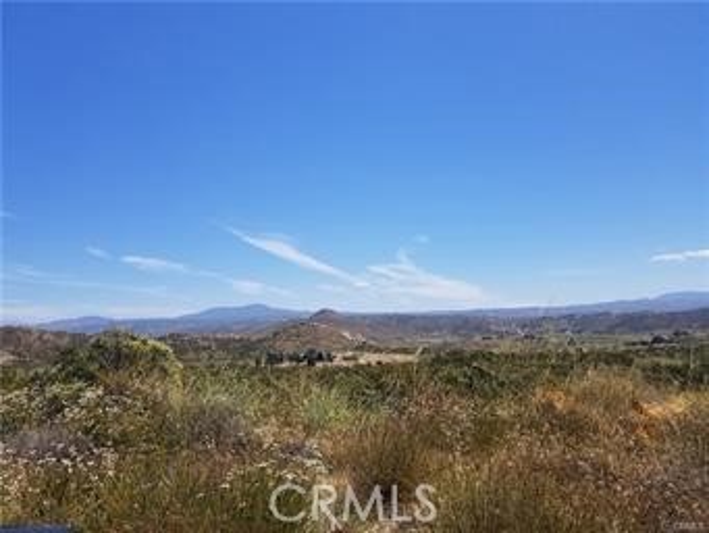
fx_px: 533
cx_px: 354
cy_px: 266
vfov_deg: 53.1
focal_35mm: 26
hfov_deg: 67.3
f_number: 1.7
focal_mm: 4.25
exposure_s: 1/3280
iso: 50
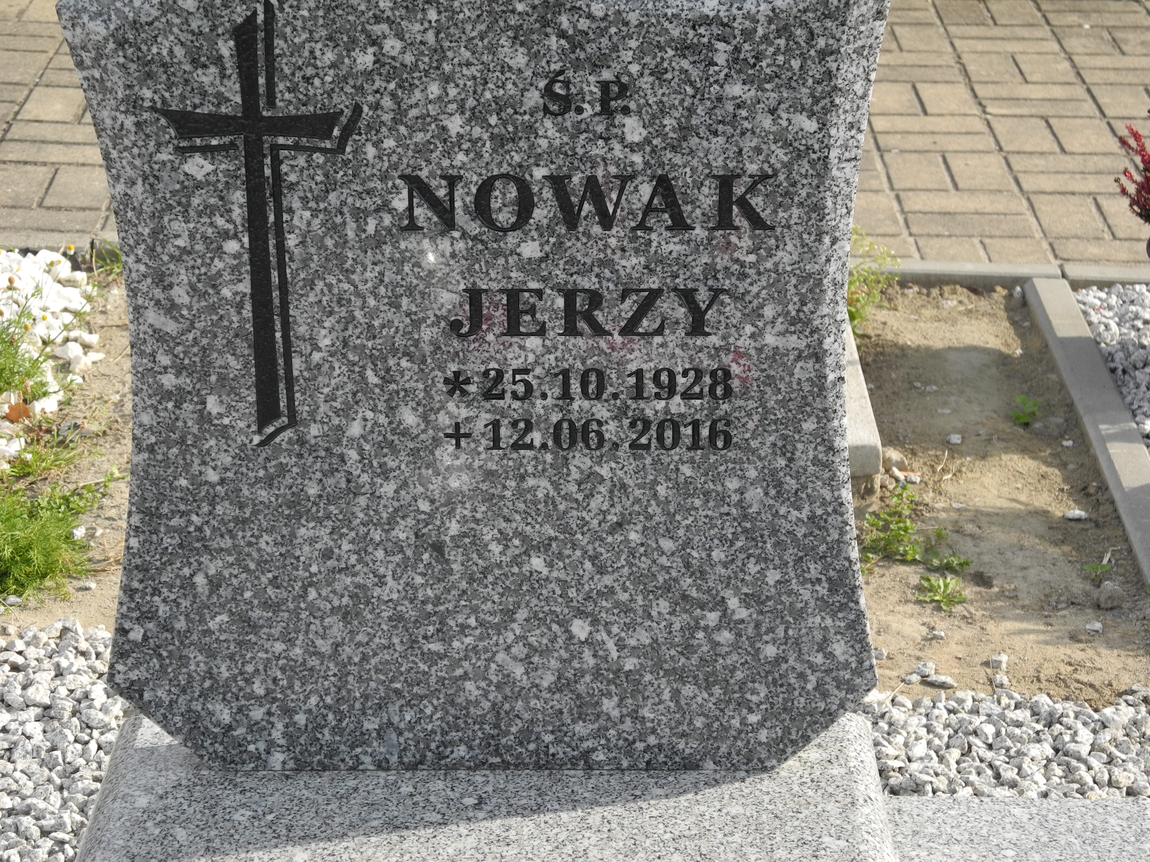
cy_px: 431
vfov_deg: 17.4
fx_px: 2824
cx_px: 575
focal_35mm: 85
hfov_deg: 23.0
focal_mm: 18.1
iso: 100
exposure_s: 1/400
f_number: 4
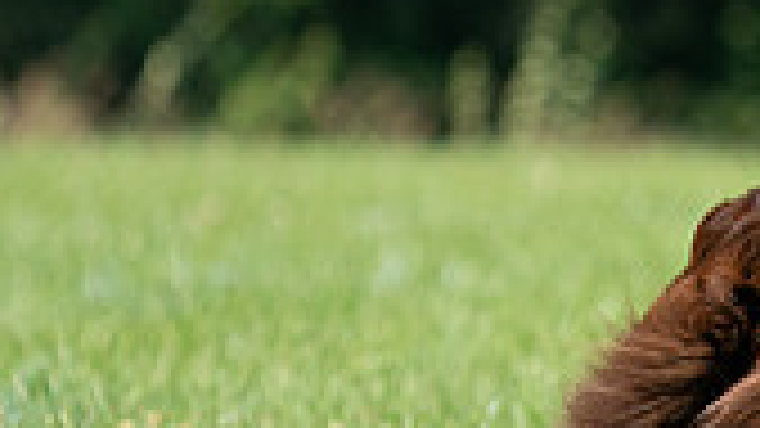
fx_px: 21942
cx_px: 1291
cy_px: -92
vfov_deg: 1.1
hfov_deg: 2.0
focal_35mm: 1089
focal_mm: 303
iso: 1600
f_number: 6.3
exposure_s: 1/4000
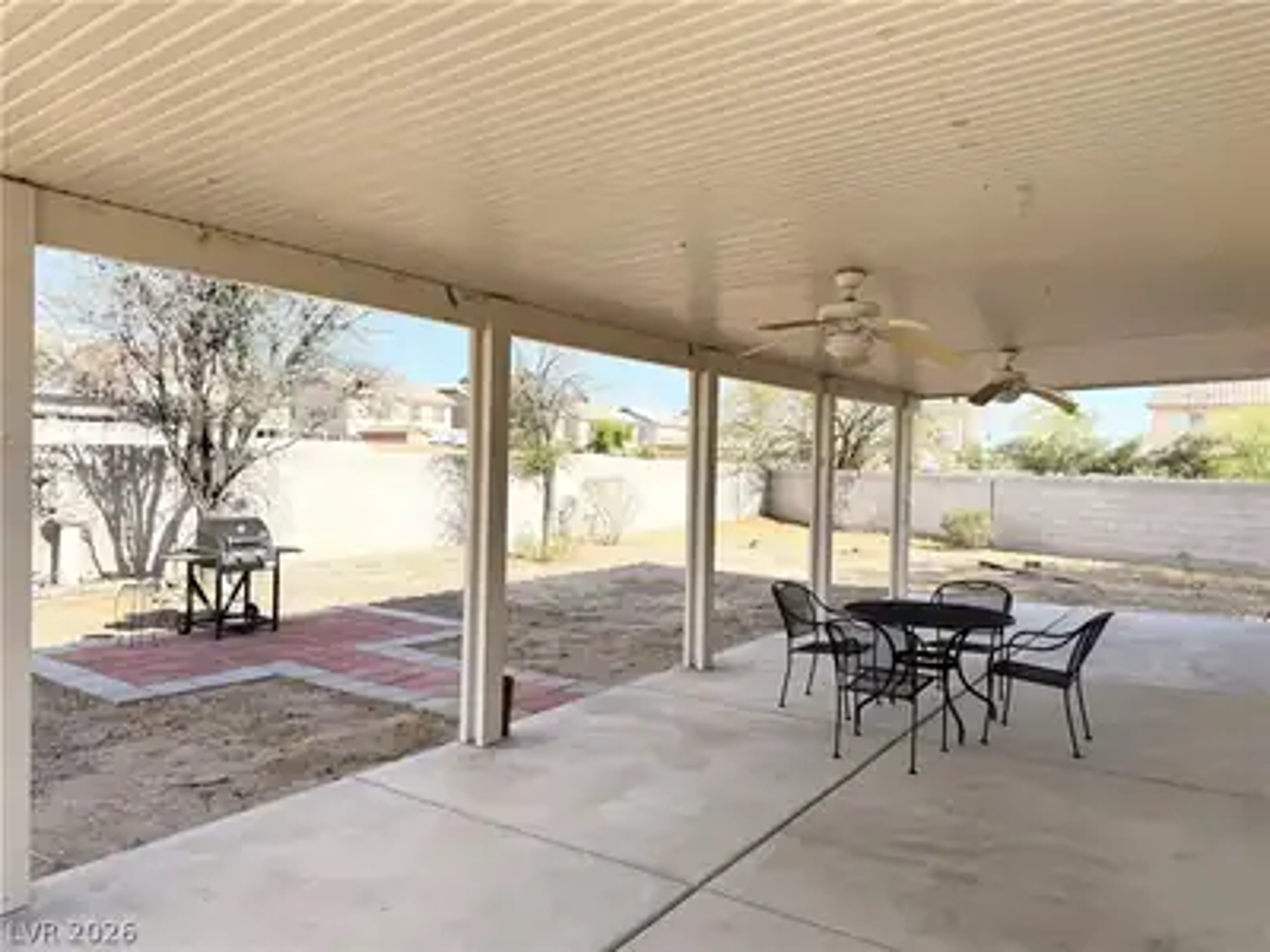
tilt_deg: -1.0
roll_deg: -0.8
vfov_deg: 56.8
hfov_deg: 71.6
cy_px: 476
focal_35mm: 24
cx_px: 635
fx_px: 881
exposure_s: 1/3021
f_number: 1.78
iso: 80
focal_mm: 6.76
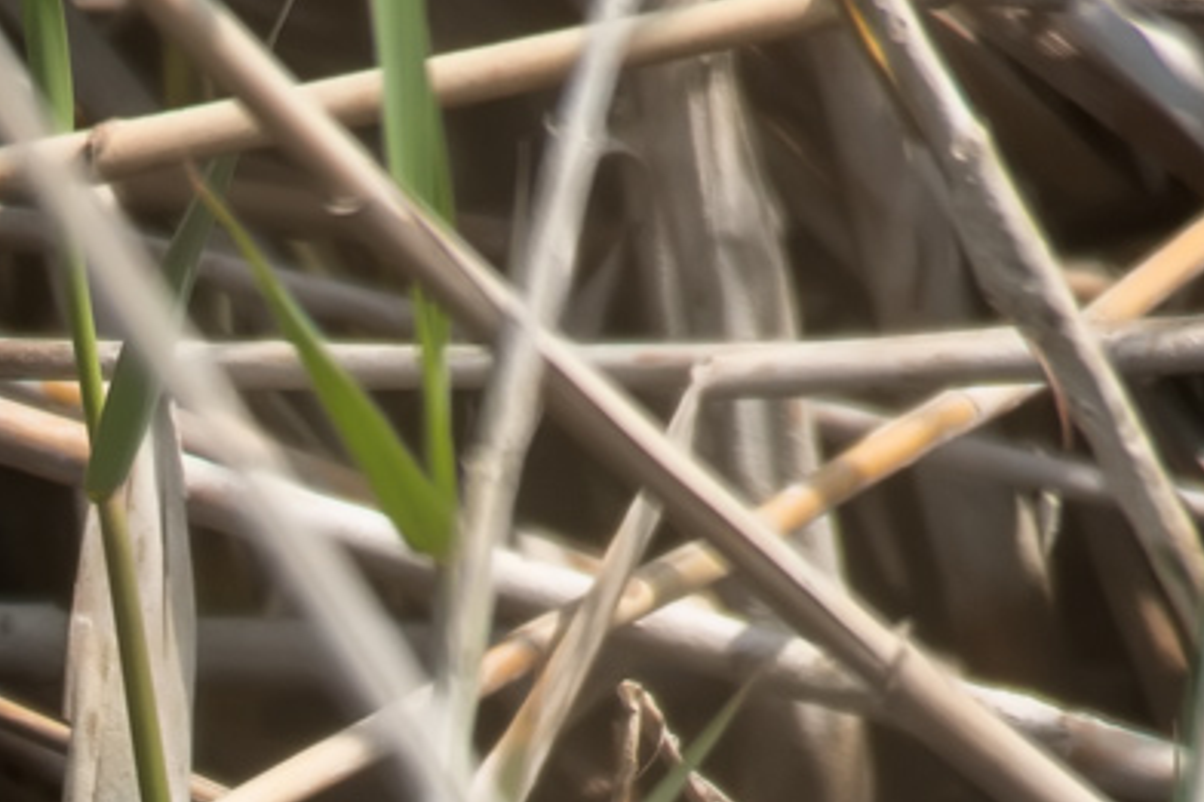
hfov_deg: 1.1
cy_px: 922
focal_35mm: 1928
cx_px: -166
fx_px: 64451
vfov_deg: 0.7
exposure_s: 1/500
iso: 200
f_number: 8
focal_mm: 480
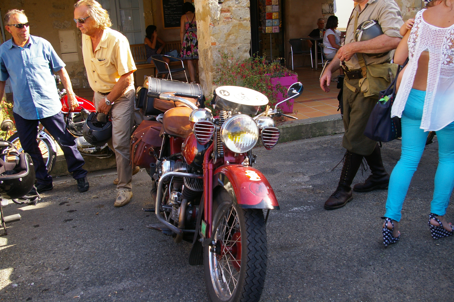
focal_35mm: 34
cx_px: 227
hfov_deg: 55.1
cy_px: 151
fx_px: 435
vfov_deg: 38.3
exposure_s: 1/180
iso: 400
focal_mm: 23
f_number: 6.7
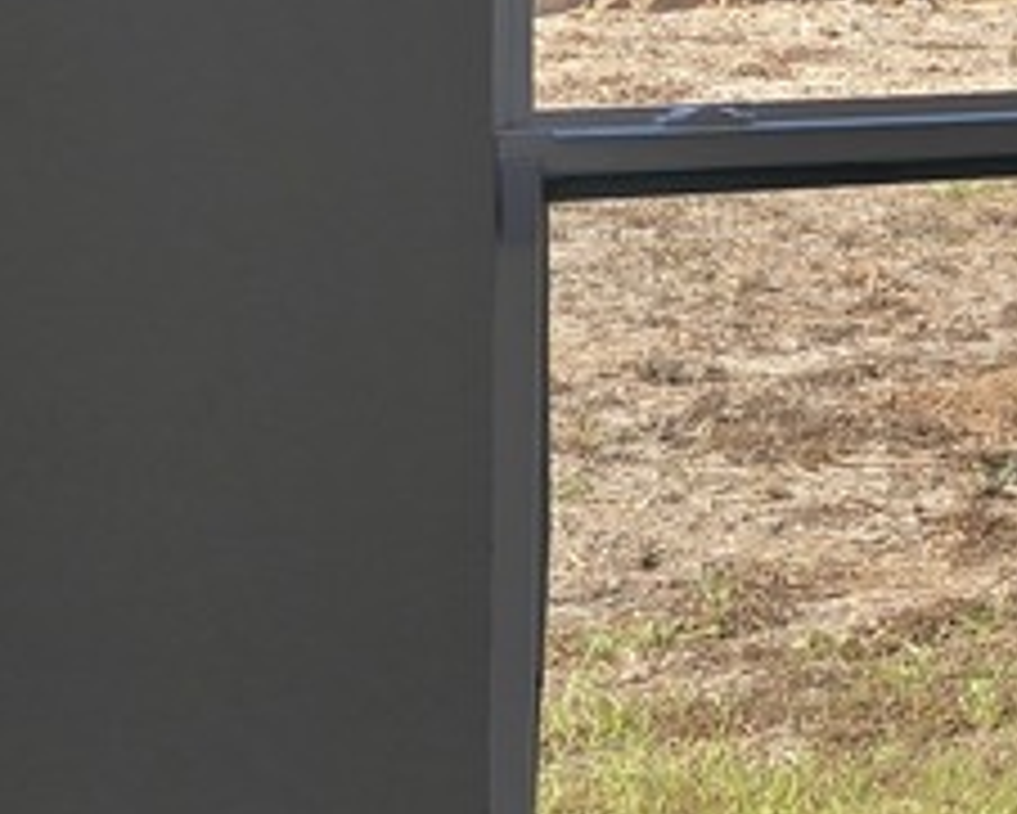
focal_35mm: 143
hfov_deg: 10.1
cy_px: -274
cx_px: 3015
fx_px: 4306
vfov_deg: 10.5
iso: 12
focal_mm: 6.3
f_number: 1.7
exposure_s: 1/196
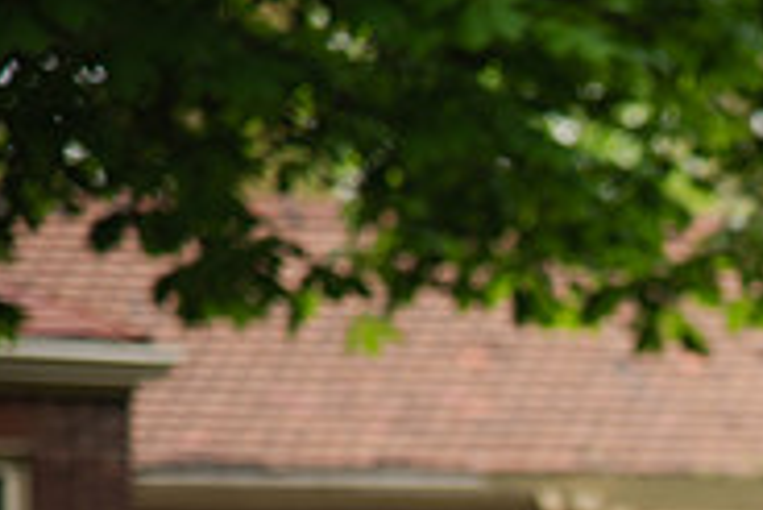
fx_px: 8018
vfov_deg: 3.6
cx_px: 1082
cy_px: 719
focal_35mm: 378
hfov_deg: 5.4
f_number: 4
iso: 110
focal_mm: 120
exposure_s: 1/320
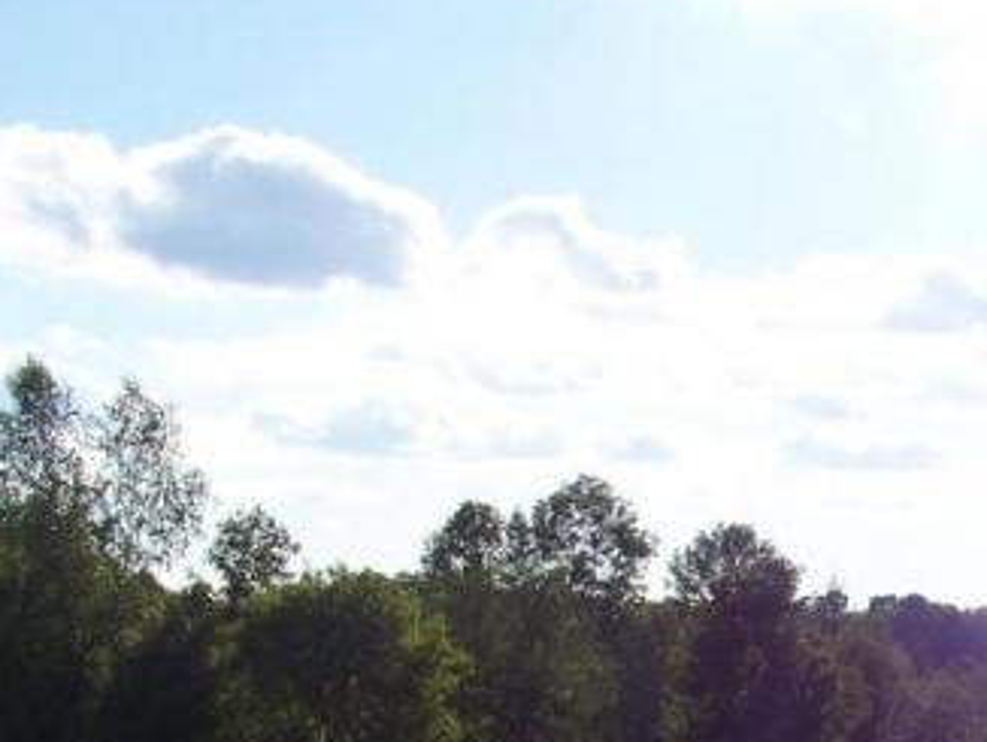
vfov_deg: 12.6
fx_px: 3224
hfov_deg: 17.2
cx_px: 893
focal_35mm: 113
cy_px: 1030
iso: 64
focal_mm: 5.85
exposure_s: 1/640
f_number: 4
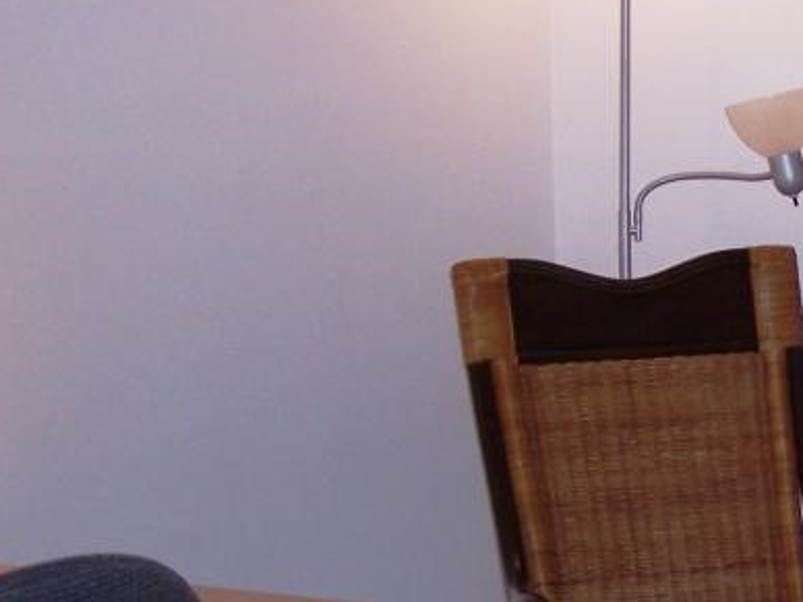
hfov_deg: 18.3
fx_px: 2389
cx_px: 902
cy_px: 405
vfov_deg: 14.3
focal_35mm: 103
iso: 140
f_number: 2.8
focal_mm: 8
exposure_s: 1/60
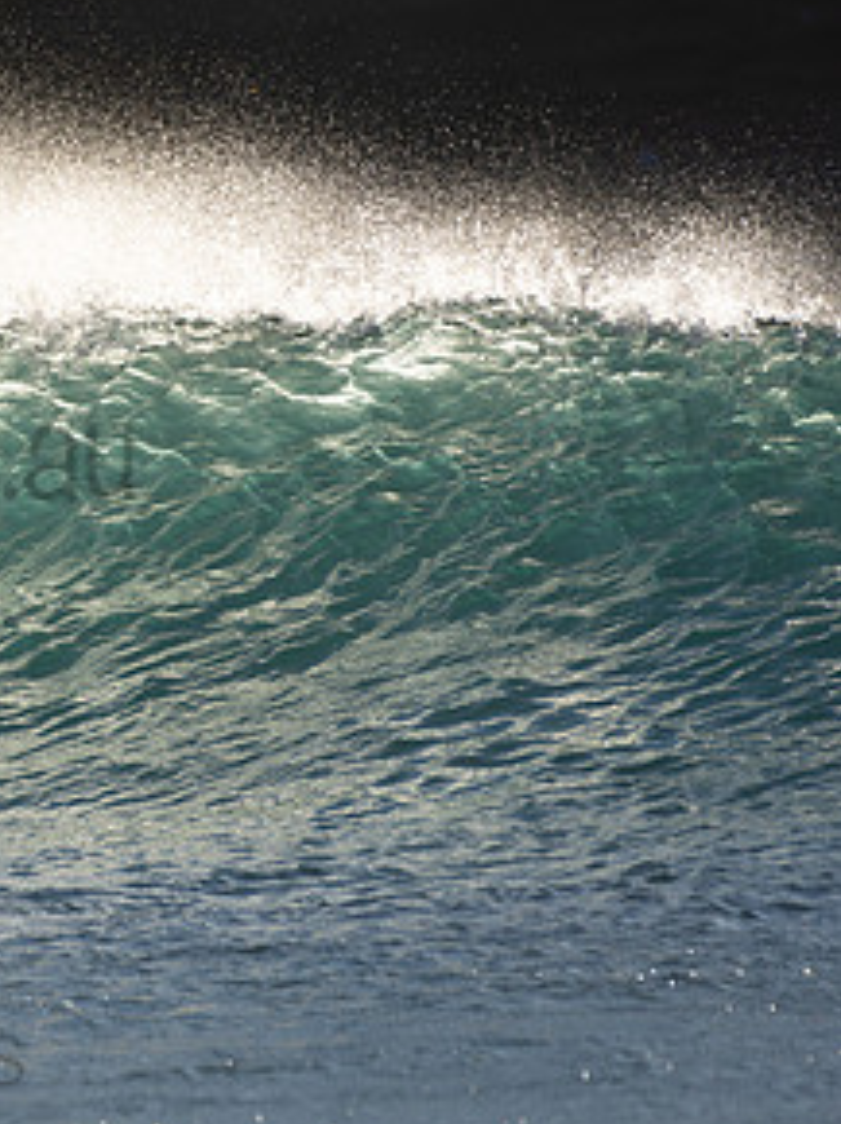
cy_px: 409
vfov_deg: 1.4
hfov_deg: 1.0
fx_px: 46845
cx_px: -275
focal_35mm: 1444
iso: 100
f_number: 5.6
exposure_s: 1/800
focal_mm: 500
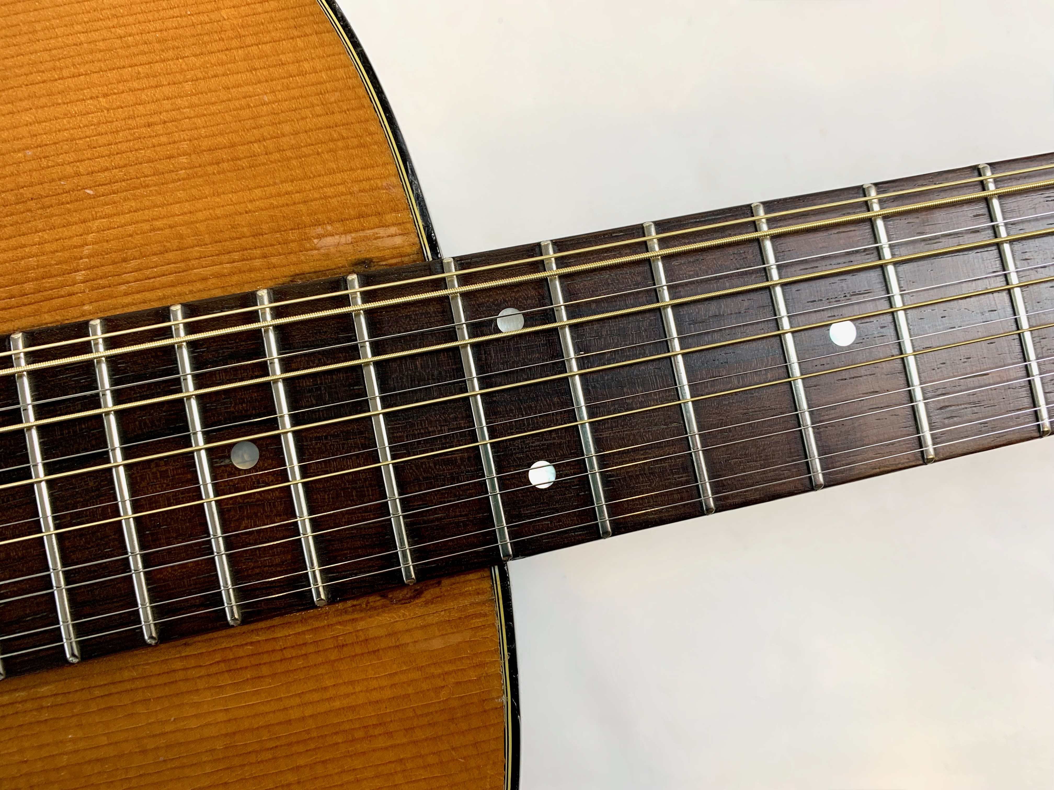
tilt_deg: -88.6
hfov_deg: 67.3
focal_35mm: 26
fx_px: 792
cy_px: 395
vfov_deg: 53.1
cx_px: 527
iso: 50
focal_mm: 4.25
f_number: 1.8
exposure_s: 1/50
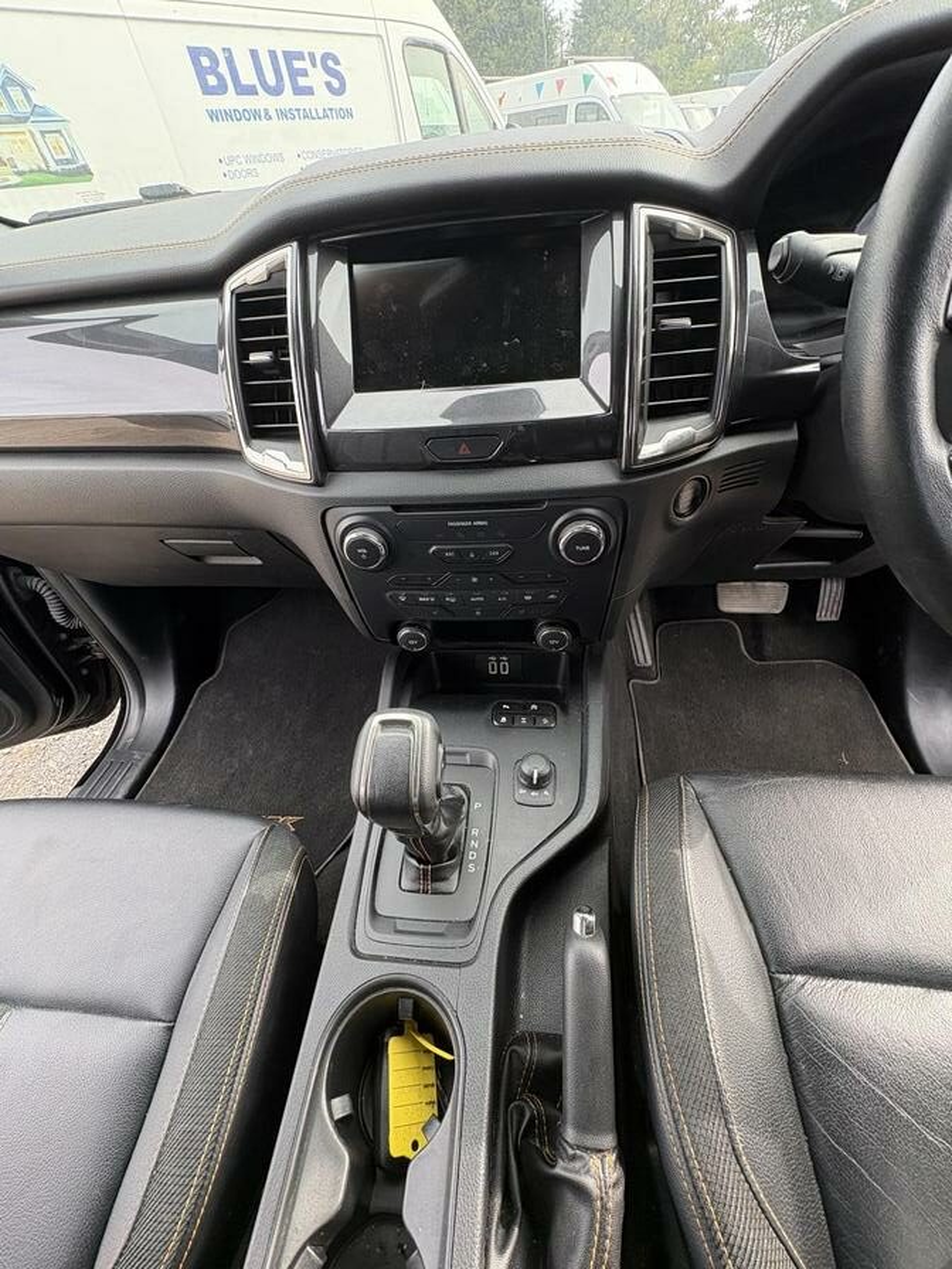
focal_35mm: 14
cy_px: 634
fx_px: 513
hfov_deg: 85.7
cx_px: 476
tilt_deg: -43.0
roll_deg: +5.3
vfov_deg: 102.1
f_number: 2.2
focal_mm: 2.22
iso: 160
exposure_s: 1/99
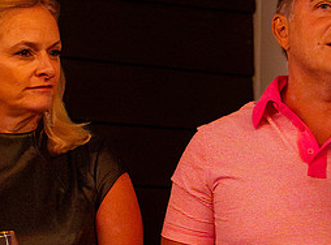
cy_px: 202
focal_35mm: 312
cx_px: 182
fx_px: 2969
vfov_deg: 4.7
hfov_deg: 6.4
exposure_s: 1/125
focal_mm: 75
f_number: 3.5
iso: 5000
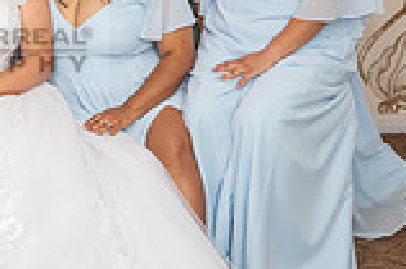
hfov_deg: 20.3
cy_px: -12
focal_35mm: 96
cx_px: -45
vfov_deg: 14.0
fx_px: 1082
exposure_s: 1/160
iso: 800
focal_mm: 24
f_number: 3.2
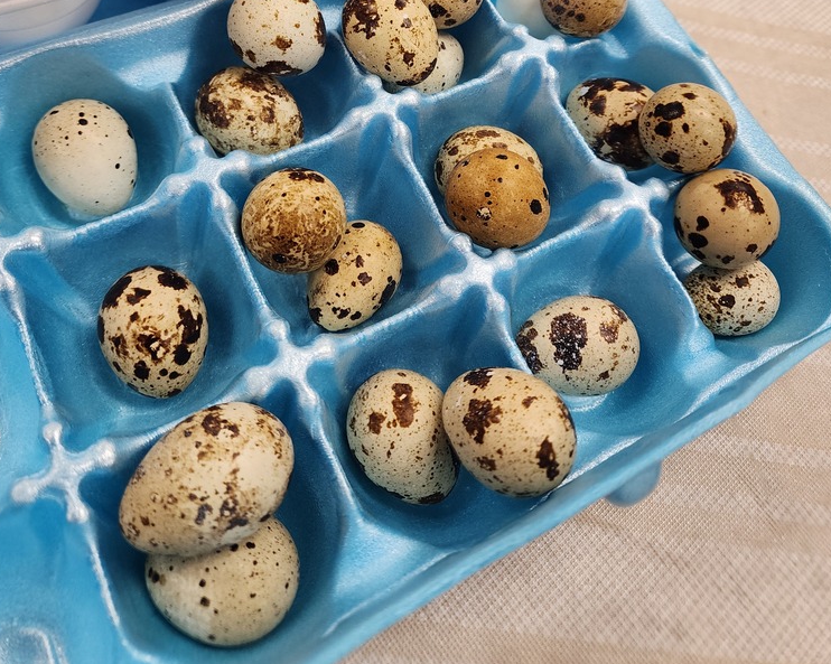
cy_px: 96
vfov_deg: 43.9
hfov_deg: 57.2
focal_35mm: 31
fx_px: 762
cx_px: 413
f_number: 1.8
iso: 100
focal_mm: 6.4
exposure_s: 1/120
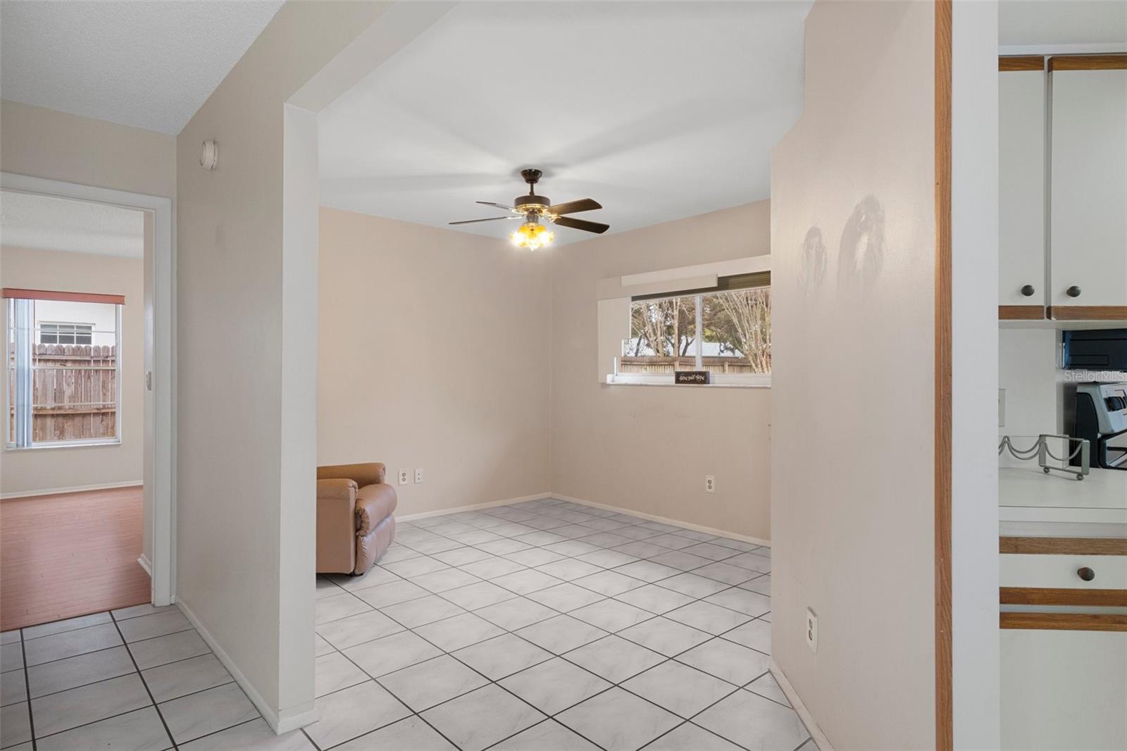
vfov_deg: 63.2
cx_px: 564
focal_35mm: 20
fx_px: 610
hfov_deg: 85.4
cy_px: 376
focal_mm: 13
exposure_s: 1/2
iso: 320
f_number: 8
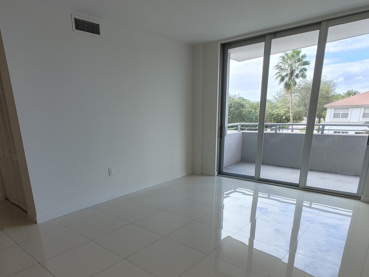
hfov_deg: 71.2
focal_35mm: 24
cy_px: 180
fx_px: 256
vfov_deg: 55.8
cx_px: 159
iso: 50
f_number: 1.9
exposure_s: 1/120
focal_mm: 1.78
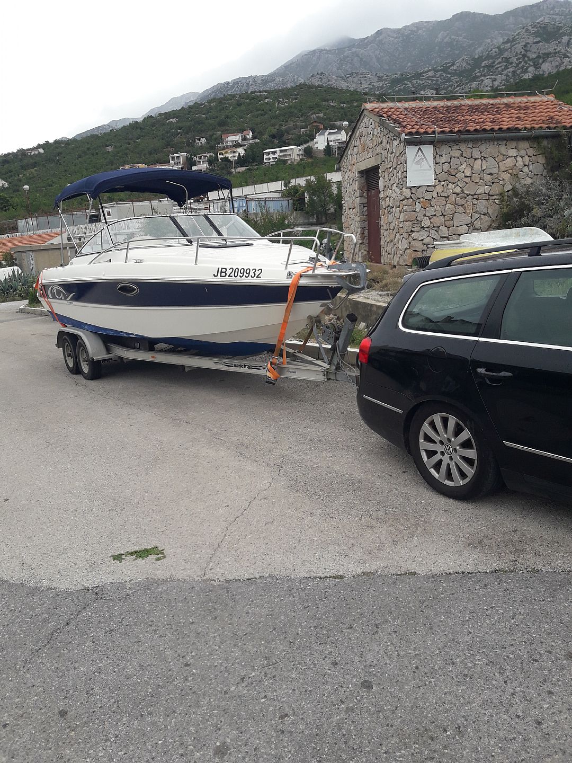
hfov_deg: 49.7
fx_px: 617
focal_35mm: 28
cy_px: 382
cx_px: 286
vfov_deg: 63.4
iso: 40
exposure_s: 1/655
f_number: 1.9
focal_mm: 3.7
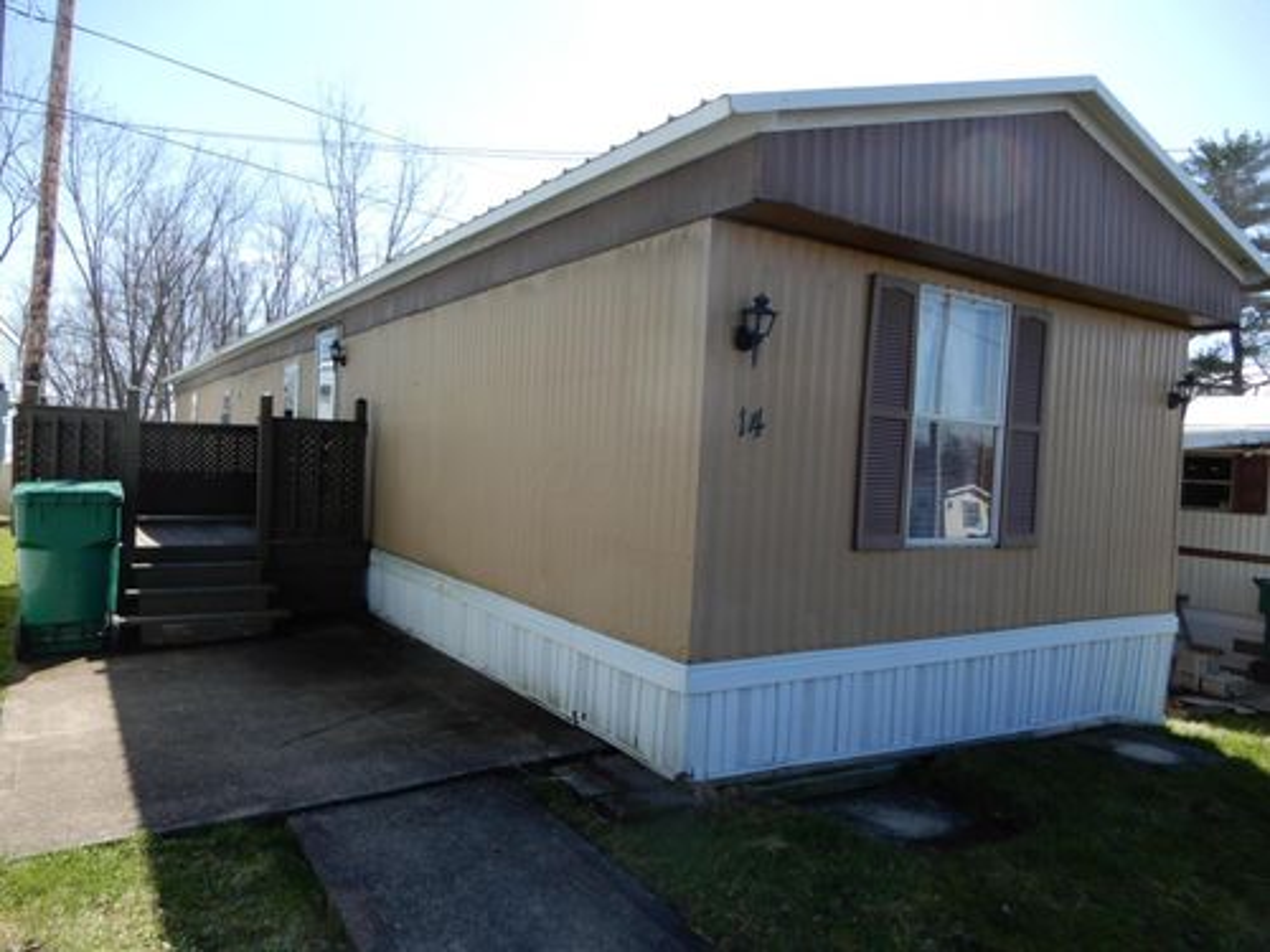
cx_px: 635
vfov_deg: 56.8
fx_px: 881
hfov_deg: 71.6
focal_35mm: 24
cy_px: 476
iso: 80
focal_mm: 4.3
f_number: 3.4
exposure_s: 1/400
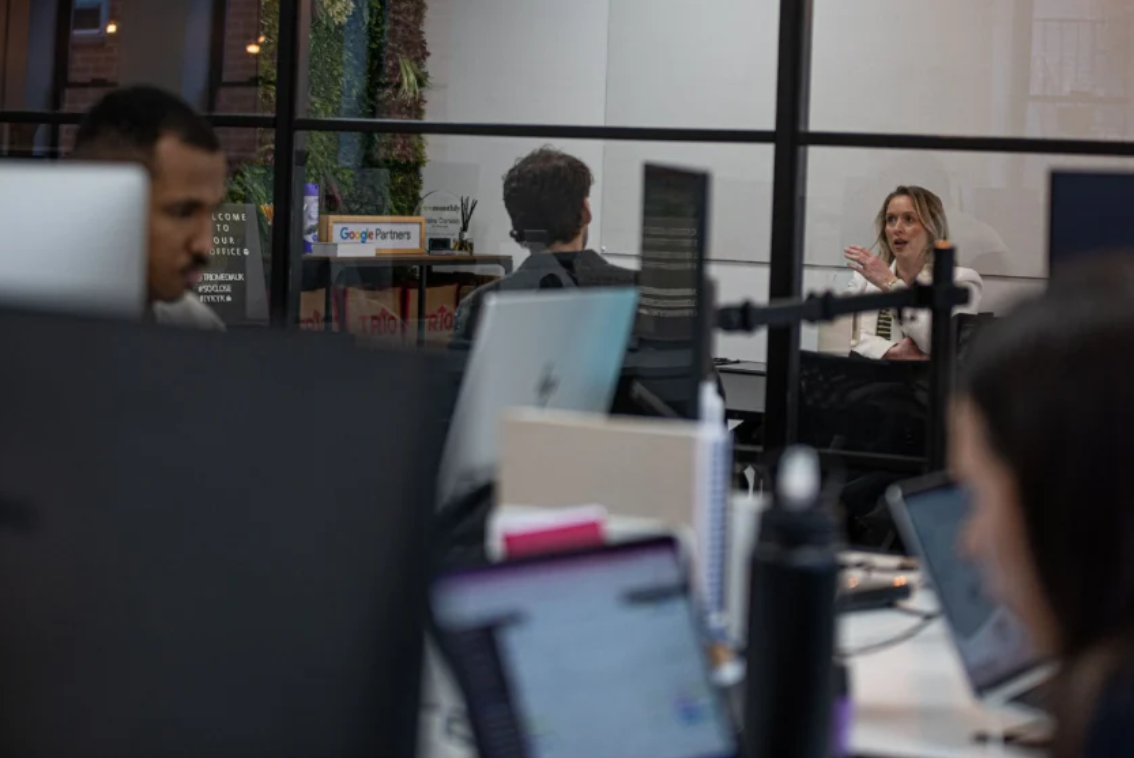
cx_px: 663
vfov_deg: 15.9
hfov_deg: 23.6
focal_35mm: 86
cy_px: 301
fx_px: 2711
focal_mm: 70
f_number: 2.8
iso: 400
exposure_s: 1/125
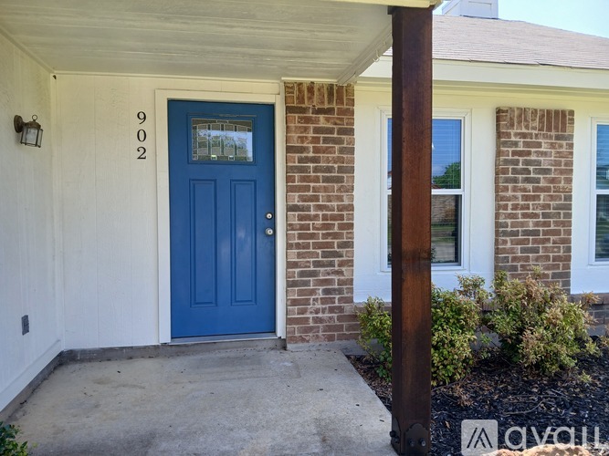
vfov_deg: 53.0
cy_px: 228
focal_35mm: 26
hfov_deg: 67.3
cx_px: 304
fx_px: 457
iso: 20
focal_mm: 3.98
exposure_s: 1/160
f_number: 1.8
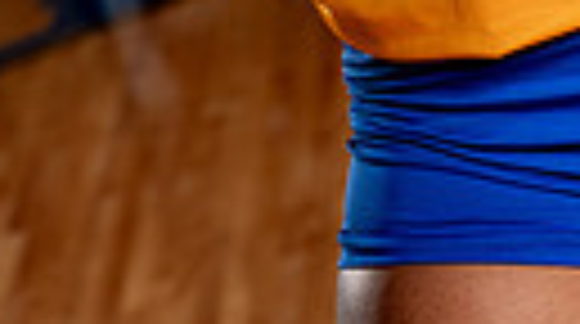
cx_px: 472
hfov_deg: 9.5
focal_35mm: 227
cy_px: -657
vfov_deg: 5.0
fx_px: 3485
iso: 200
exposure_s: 1/250
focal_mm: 62
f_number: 5.6
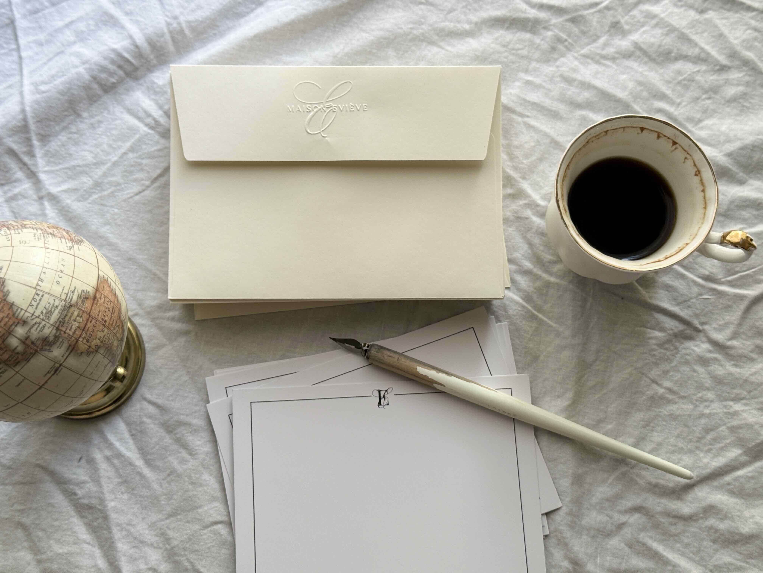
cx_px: 382
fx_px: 1058
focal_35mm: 48
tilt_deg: -77.1
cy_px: 286
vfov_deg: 30.3
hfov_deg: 39.7
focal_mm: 6.76
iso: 100
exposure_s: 1/76
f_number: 1.78
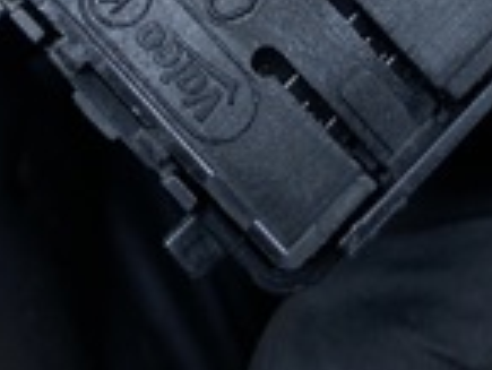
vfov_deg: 12.0
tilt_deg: -73.2
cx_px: 397
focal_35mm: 110
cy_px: -365
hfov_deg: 17.7
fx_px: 1565
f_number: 1.8
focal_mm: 4.25
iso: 32
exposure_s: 1/118
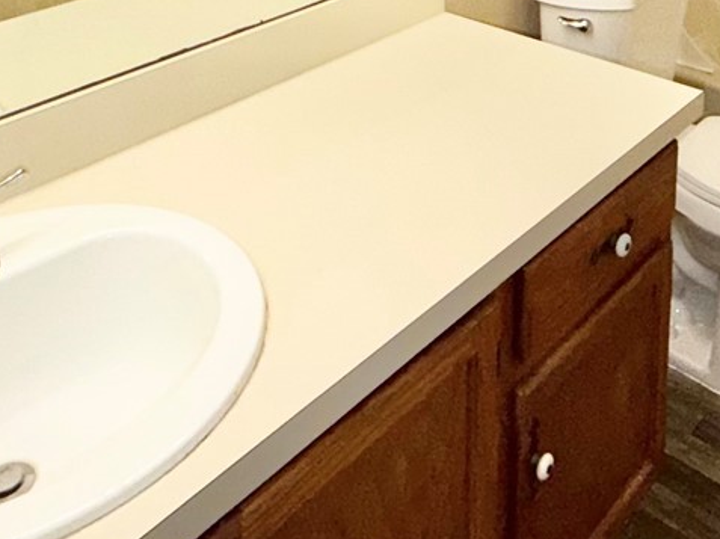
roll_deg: -0.8
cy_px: -205
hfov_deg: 39.4
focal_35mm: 47
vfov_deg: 25.4
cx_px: 542
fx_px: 977
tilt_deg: -7.9
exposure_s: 1/120
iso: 64
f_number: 2.2
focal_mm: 2.22
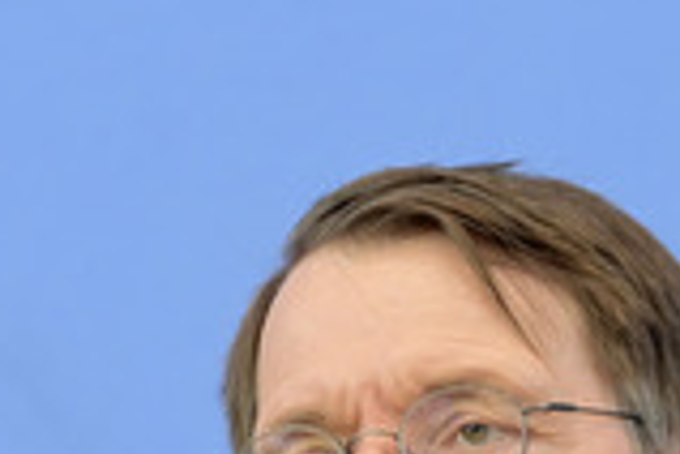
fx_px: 6006
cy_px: 540
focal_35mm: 318
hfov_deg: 6.5
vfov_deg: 4.3
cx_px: 391
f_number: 5.6
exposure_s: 1/500
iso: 4000
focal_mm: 112
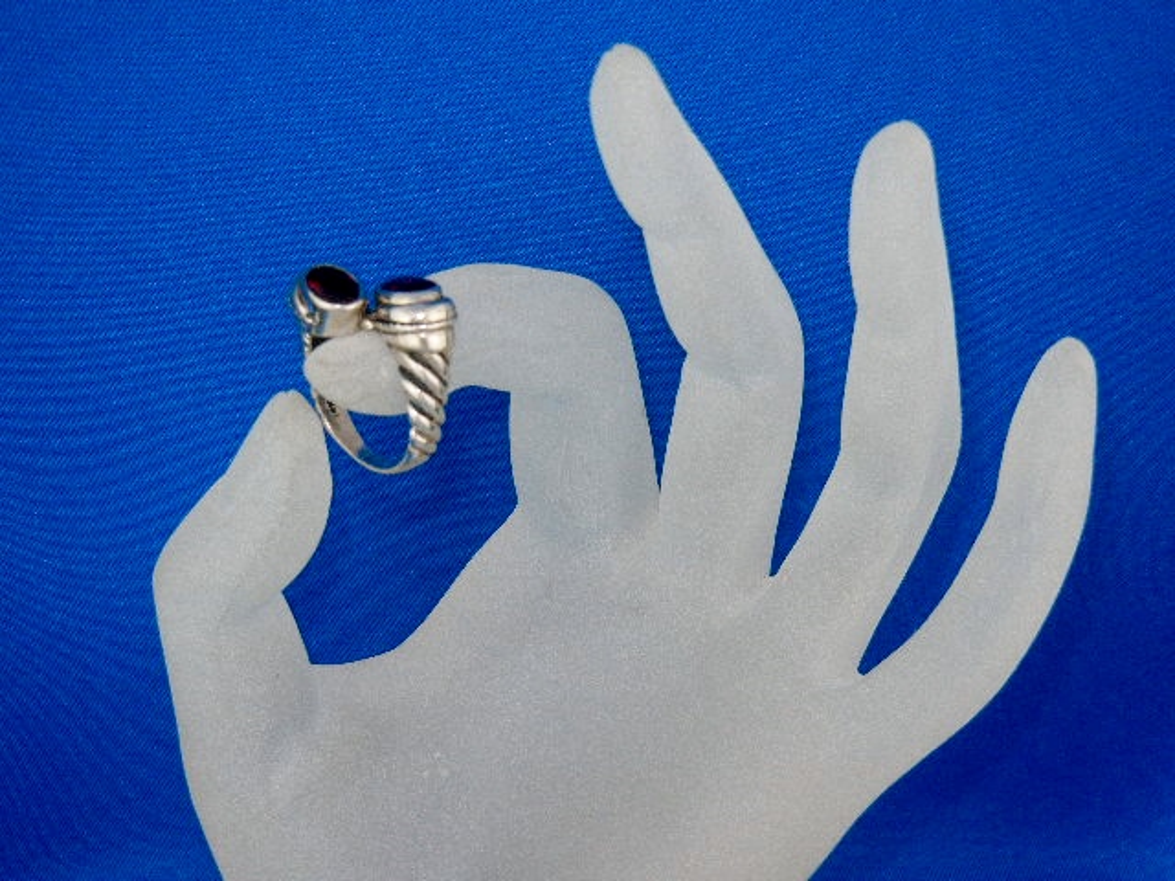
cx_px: 588
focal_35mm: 59
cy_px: 440
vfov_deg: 24.8
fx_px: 2003
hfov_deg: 32.7
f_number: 4
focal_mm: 10.6
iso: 280
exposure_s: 1/30
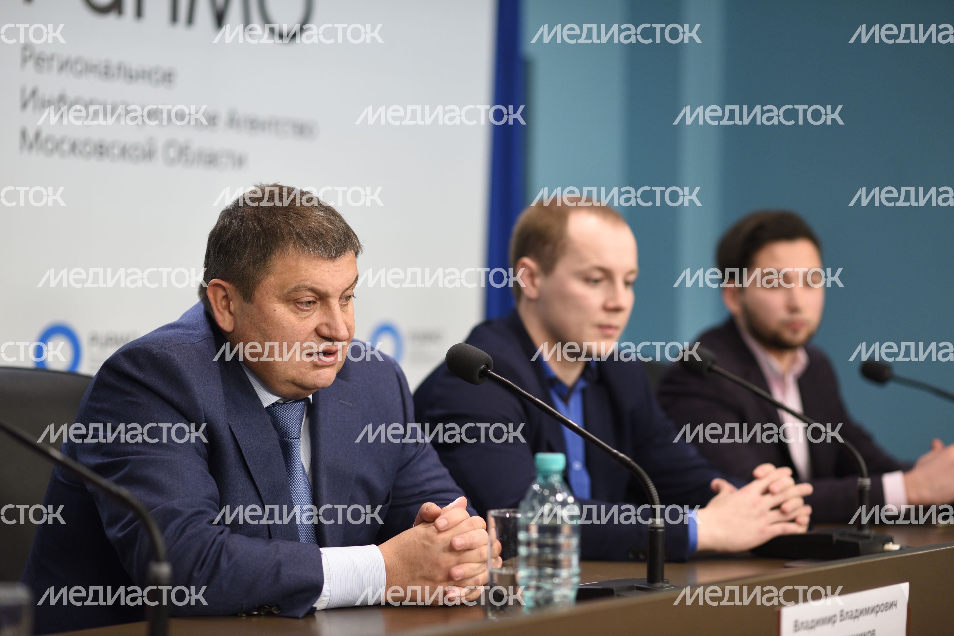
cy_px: 318
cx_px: 477
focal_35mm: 85
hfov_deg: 23.9
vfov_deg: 16.1
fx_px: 2252
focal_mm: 85
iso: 500
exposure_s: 1/160
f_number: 2.2
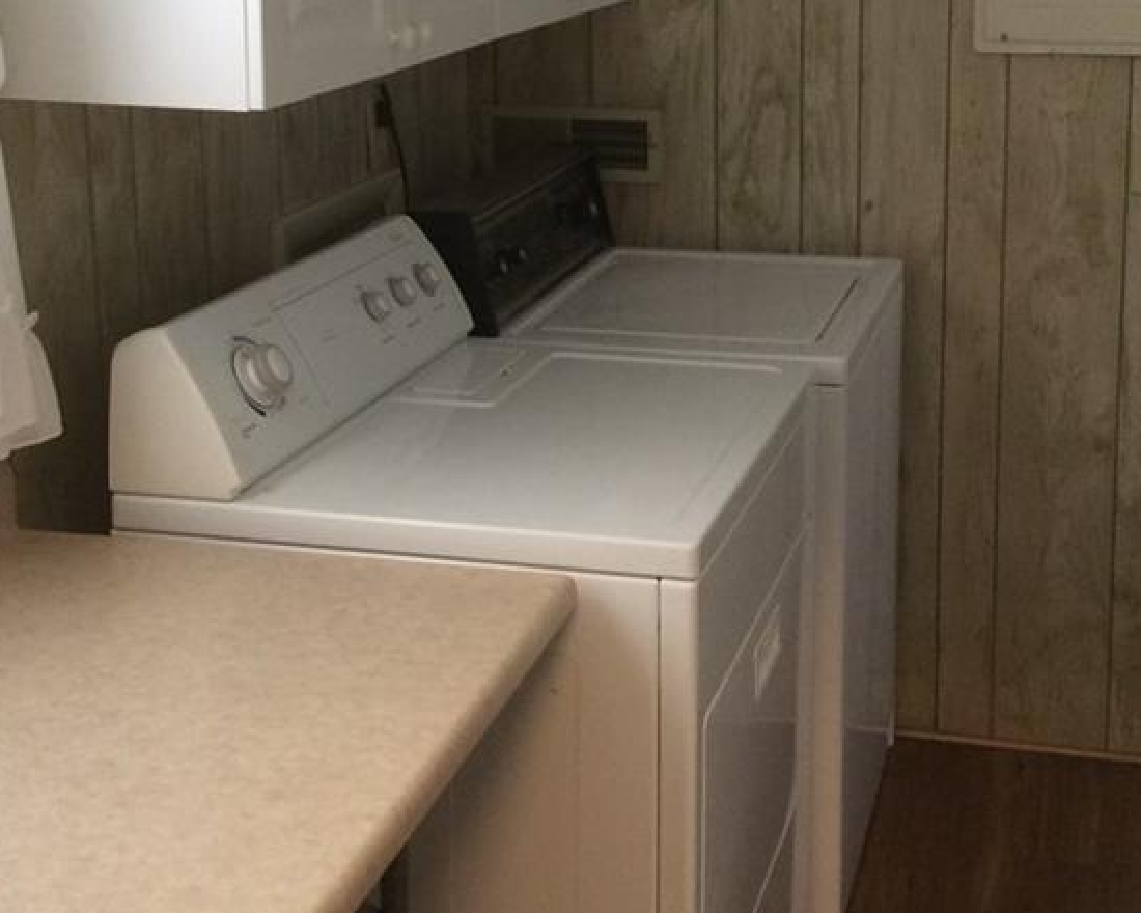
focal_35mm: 58
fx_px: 1959
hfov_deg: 32.4
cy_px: 243
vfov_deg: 26.0
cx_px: 683
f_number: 2.4
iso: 100
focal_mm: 3.3
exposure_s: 1/24
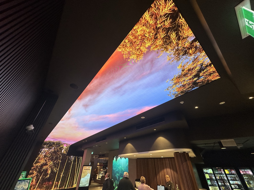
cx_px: 127
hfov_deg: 102.1
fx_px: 103
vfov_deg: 85.7
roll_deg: -1.0
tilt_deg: +34.9
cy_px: 95
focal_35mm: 14
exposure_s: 1/120
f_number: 2.2
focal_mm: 2.22
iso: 125
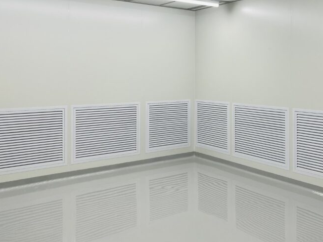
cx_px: 193
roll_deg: +0.4
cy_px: 79
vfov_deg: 36.4
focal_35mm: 39
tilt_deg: -0.8
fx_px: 364
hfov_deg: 47.6
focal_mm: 5.1
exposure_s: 1/269
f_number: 1.6
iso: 40
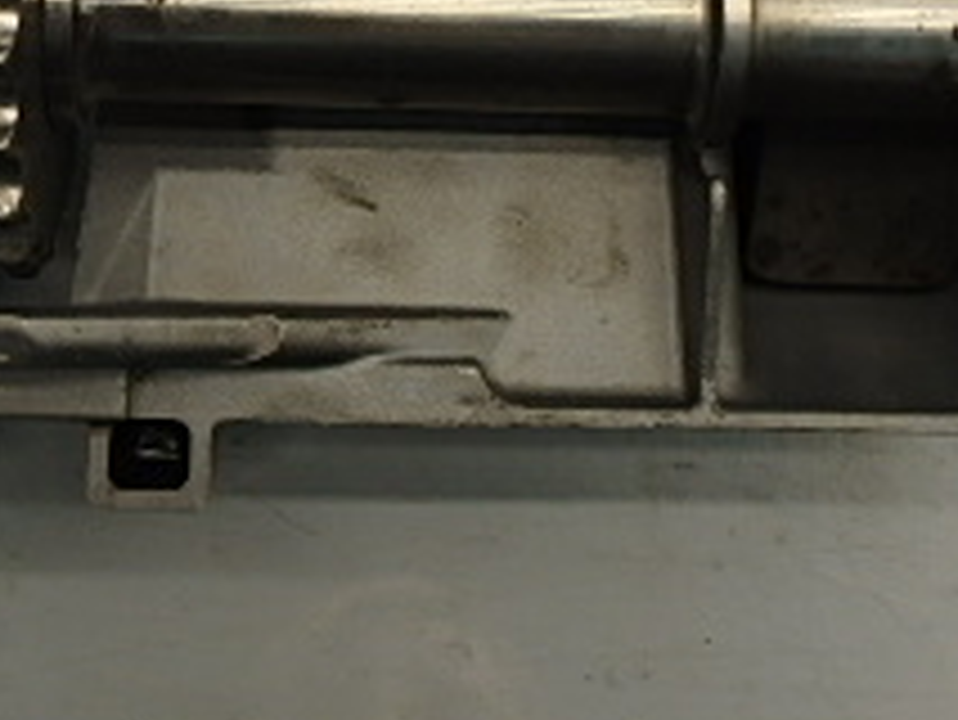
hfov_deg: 30.7
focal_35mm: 63
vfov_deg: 22.2
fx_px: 1745
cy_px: -40
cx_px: 405
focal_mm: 3.7
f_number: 3.5
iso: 125
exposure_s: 1/60
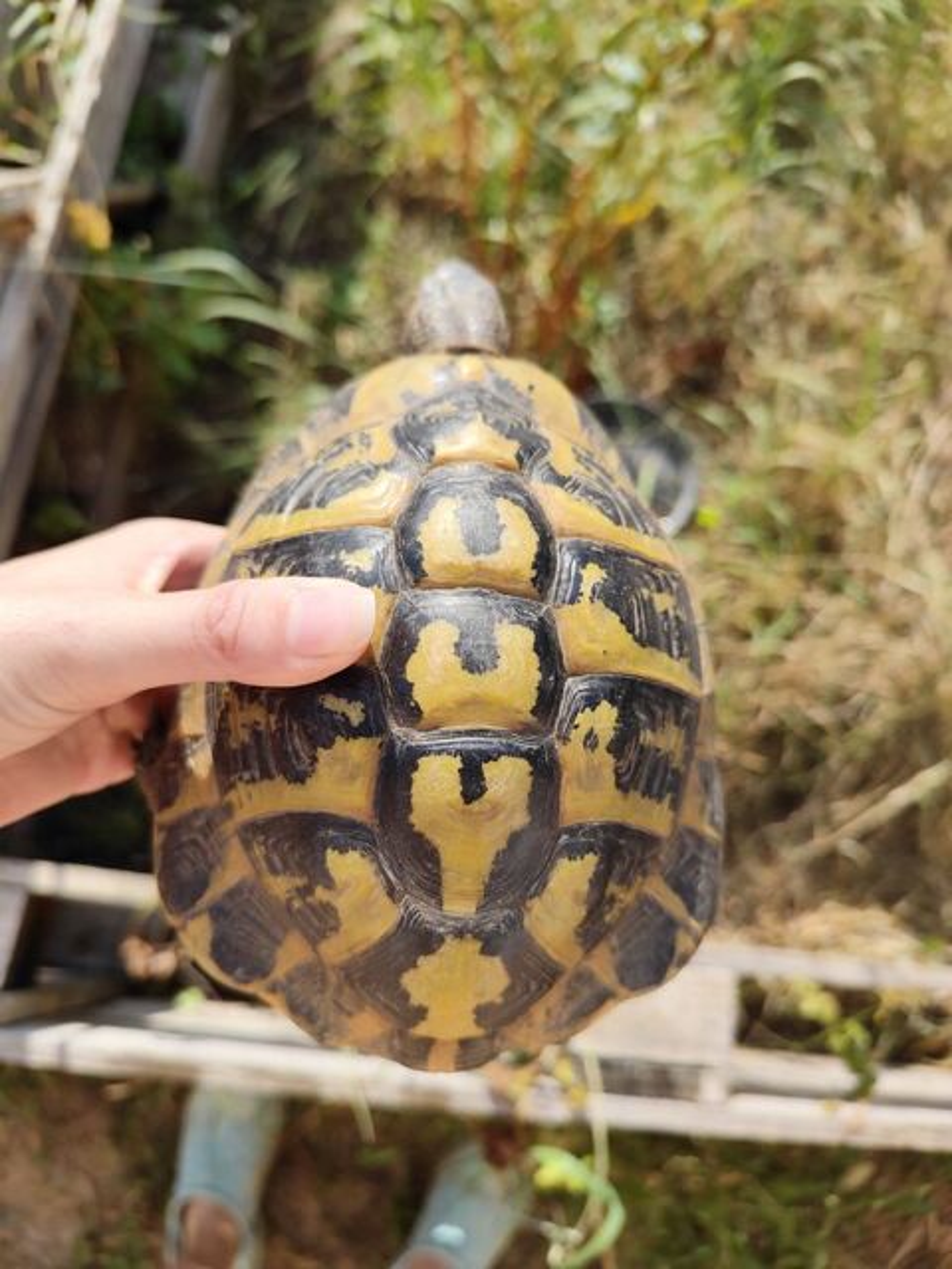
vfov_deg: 73.9
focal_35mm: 23
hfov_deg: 58.9
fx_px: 843
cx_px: 476
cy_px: 634
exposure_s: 1/577
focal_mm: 6.19
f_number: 1.65
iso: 50
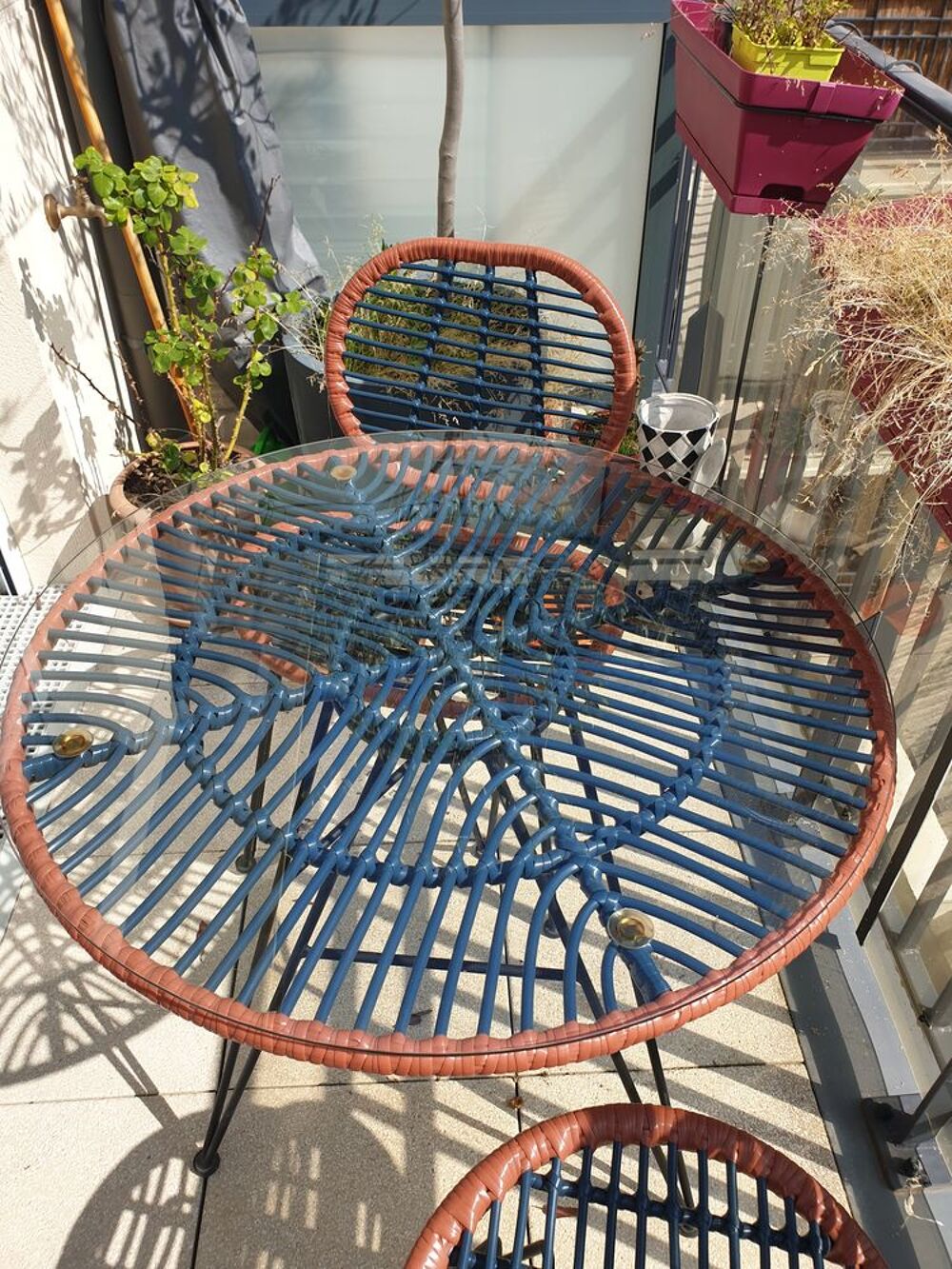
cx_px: 476
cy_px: 634
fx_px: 953
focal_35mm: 26
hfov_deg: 53.1
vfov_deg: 67.3
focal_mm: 4.3
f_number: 2.4
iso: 50
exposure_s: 1/1294
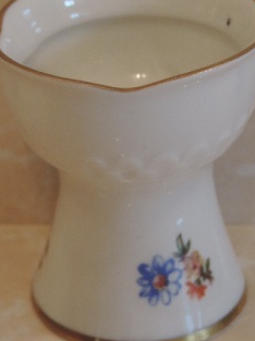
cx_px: 133
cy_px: 133
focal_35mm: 129
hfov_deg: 11.5
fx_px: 1270
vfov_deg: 15.3
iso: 400
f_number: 4.1
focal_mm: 16
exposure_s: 1/40
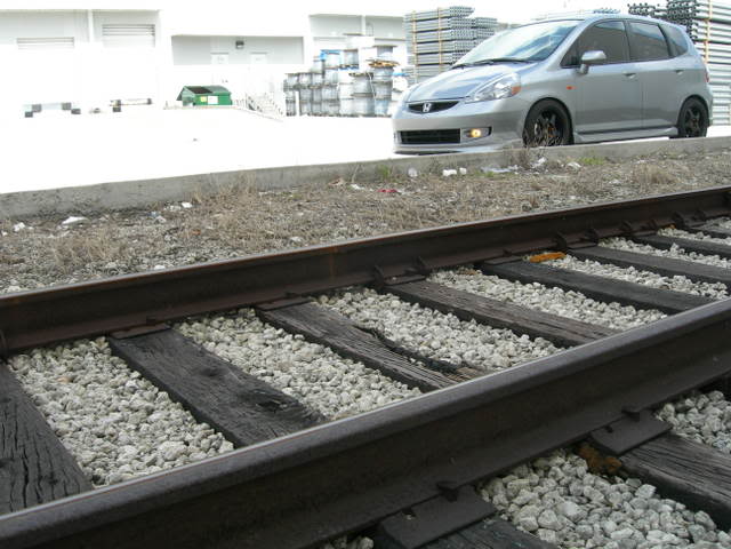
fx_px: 802
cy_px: 274
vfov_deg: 37.7
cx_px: 366
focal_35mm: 38
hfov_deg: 49.0
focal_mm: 7.8
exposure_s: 1/167
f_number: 4.8
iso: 50
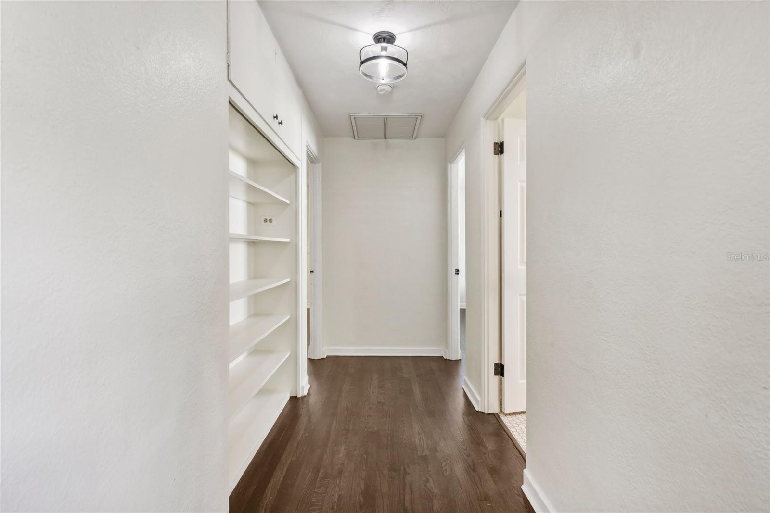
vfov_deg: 70.5
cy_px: 256
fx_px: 364
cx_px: 385
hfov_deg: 93.3
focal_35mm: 17
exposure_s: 1/10
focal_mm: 17
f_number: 9
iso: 400
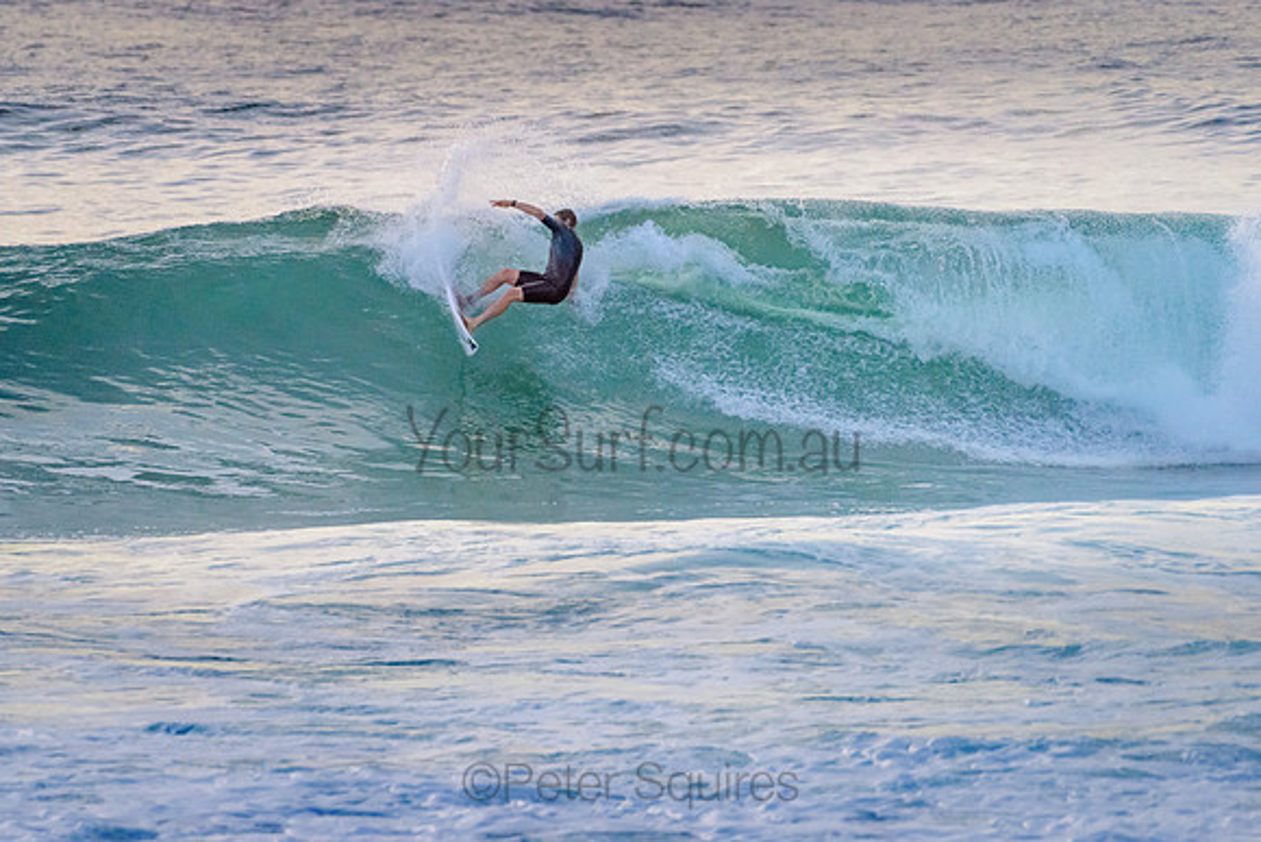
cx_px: 535
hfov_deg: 3.4
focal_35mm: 613
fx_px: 21470
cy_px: 326
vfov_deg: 2.2
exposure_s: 1/2000
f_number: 5.6
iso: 1250
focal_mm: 500
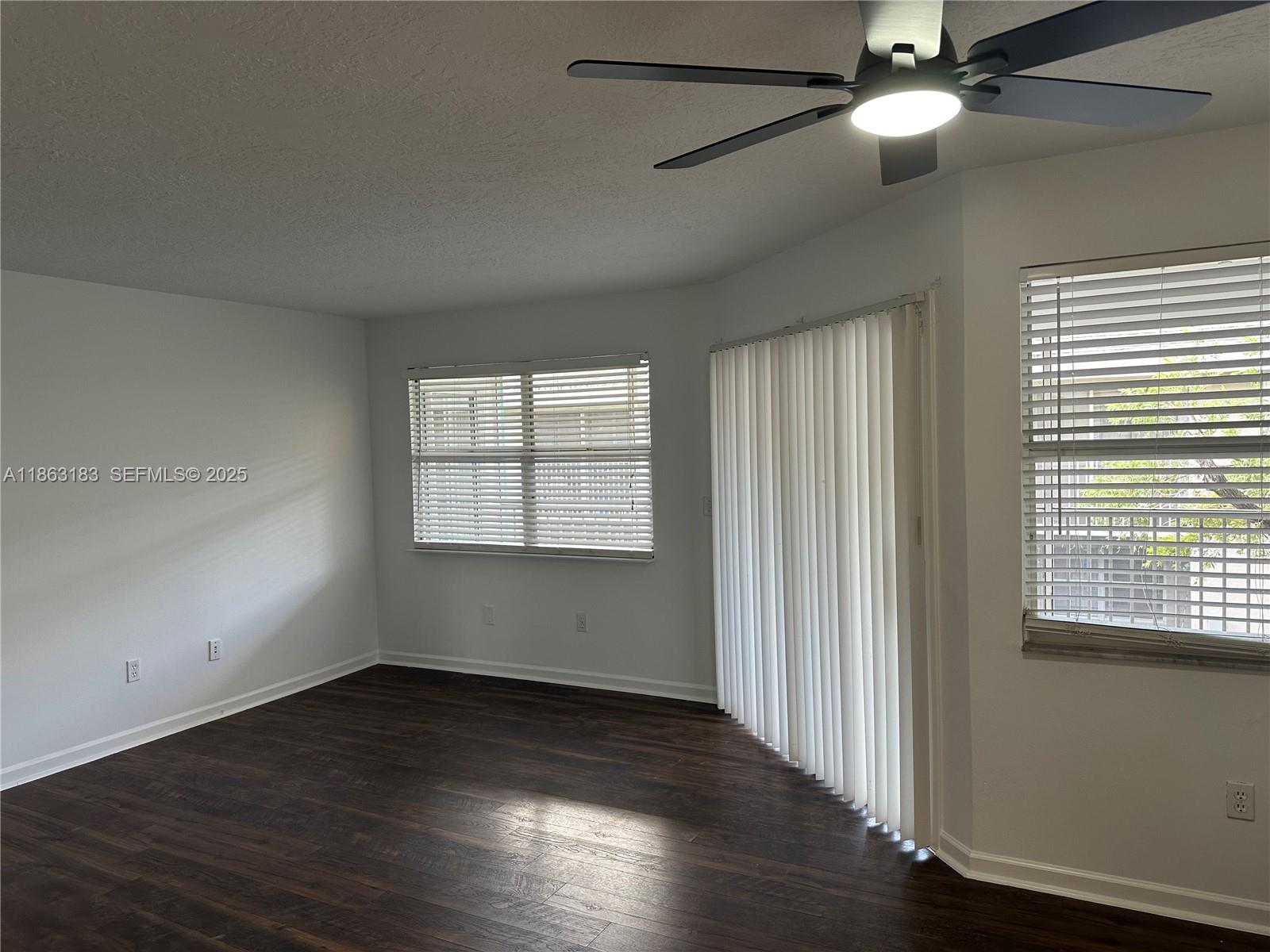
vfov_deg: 56.8
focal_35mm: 24
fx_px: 881
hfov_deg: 71.6
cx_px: 635
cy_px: 476
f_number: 1.78
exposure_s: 1/60
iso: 125
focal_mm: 6.86
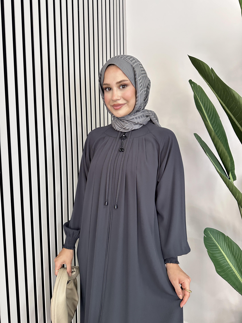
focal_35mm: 24
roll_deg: +0.2
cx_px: 121
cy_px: 162
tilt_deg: -4.4
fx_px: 224
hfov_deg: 56.8
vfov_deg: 71.6
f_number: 1.78
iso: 200
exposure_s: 1/50
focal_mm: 6.86
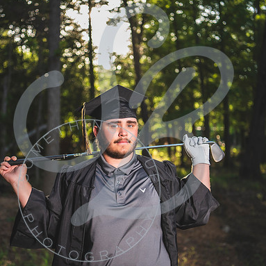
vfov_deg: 25.7
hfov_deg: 25.7
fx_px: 582
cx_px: 124
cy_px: 132
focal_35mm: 67
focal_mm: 52
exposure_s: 1/320
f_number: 2.8
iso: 100
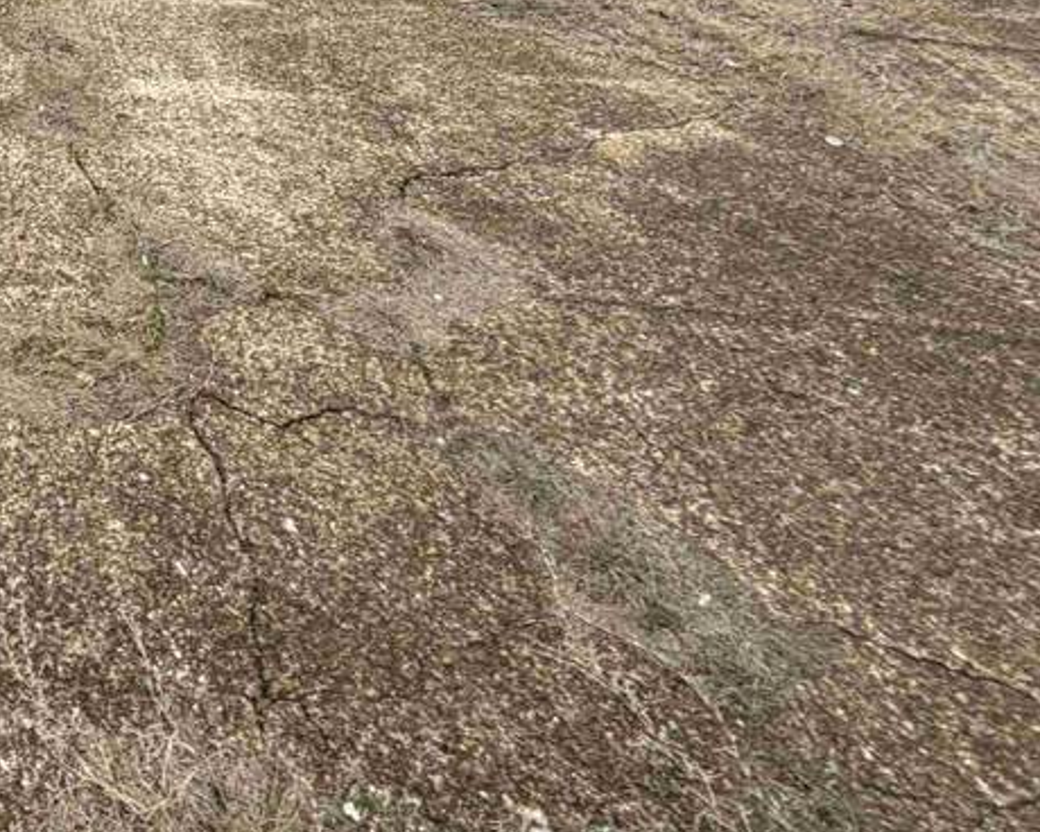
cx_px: -224
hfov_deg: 36.4
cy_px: -165
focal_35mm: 38
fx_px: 1170
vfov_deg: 32.4
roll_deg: +1.9
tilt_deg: -17.3
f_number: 2.2
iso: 50
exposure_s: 1/304
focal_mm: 2.22
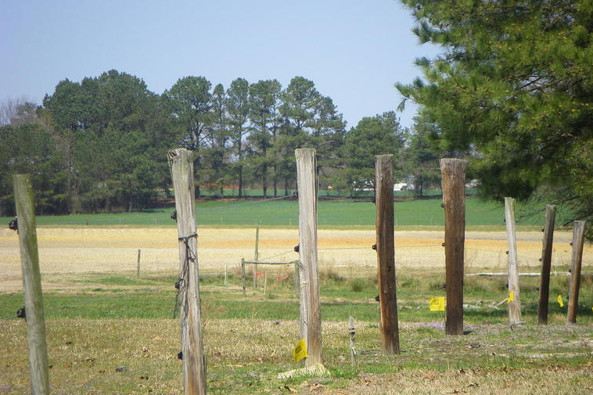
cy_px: 211
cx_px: 301
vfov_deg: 4.8
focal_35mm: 286
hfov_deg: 7.2
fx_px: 4710
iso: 64
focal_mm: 44.1
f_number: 5.4
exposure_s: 1/250
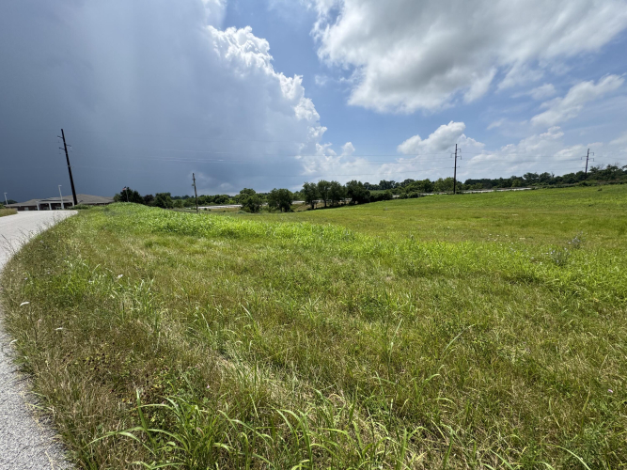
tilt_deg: -9.0
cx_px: 314
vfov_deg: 85.7
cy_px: 235
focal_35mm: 14
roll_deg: +1.9
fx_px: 254
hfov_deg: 102.1
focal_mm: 2.22
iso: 40
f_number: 2.2
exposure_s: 1/2415
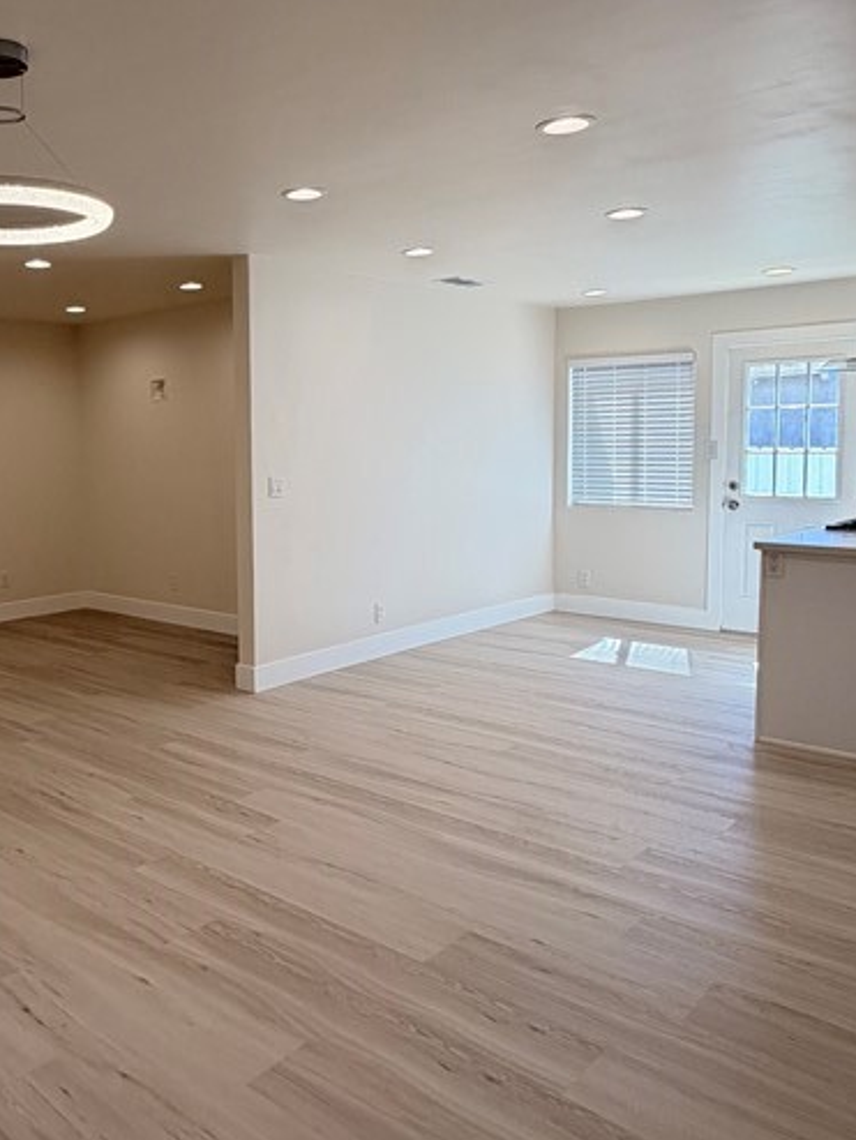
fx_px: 955
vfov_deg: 61.5
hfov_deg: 46.3
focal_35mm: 29
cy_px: 515
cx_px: 201
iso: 80
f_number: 2.2
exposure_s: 1/120
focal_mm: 2.22
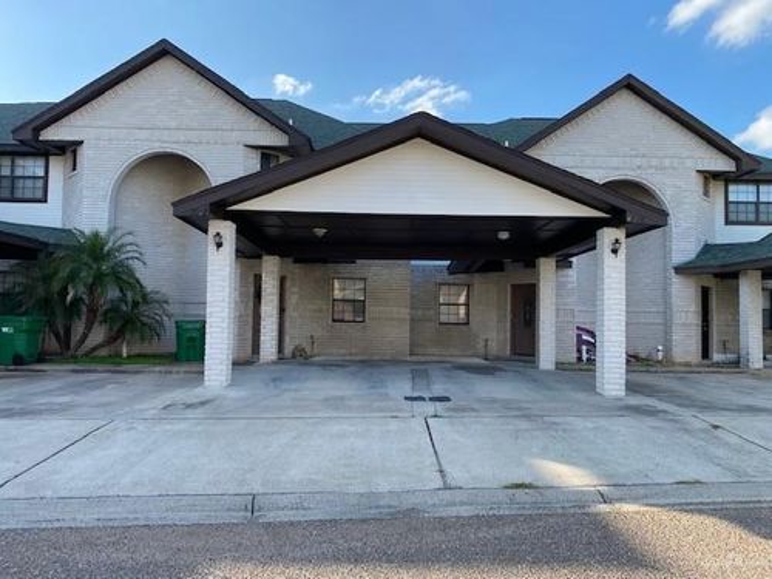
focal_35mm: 26
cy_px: 290
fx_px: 580
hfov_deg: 67.3
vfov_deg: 53.1
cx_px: 386
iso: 32
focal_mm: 4.25
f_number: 1.8
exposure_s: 1/998
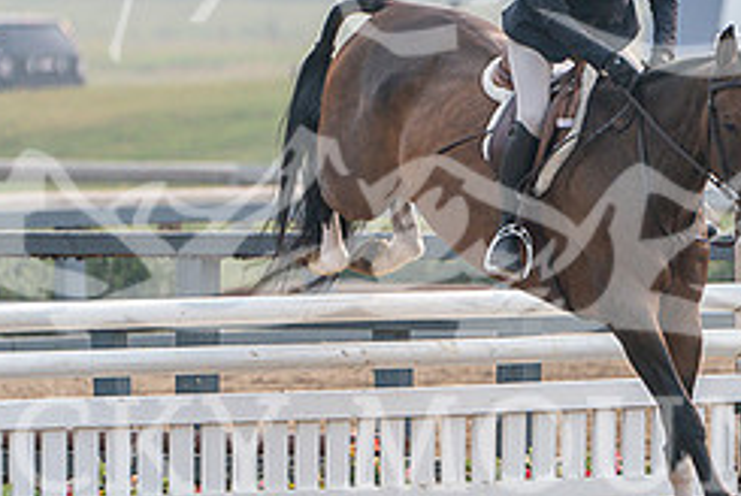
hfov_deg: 2.4
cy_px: 171
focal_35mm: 846
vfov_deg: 1.6
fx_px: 17434
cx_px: 496
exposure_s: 1/1000
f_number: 5.6
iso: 500
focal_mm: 358
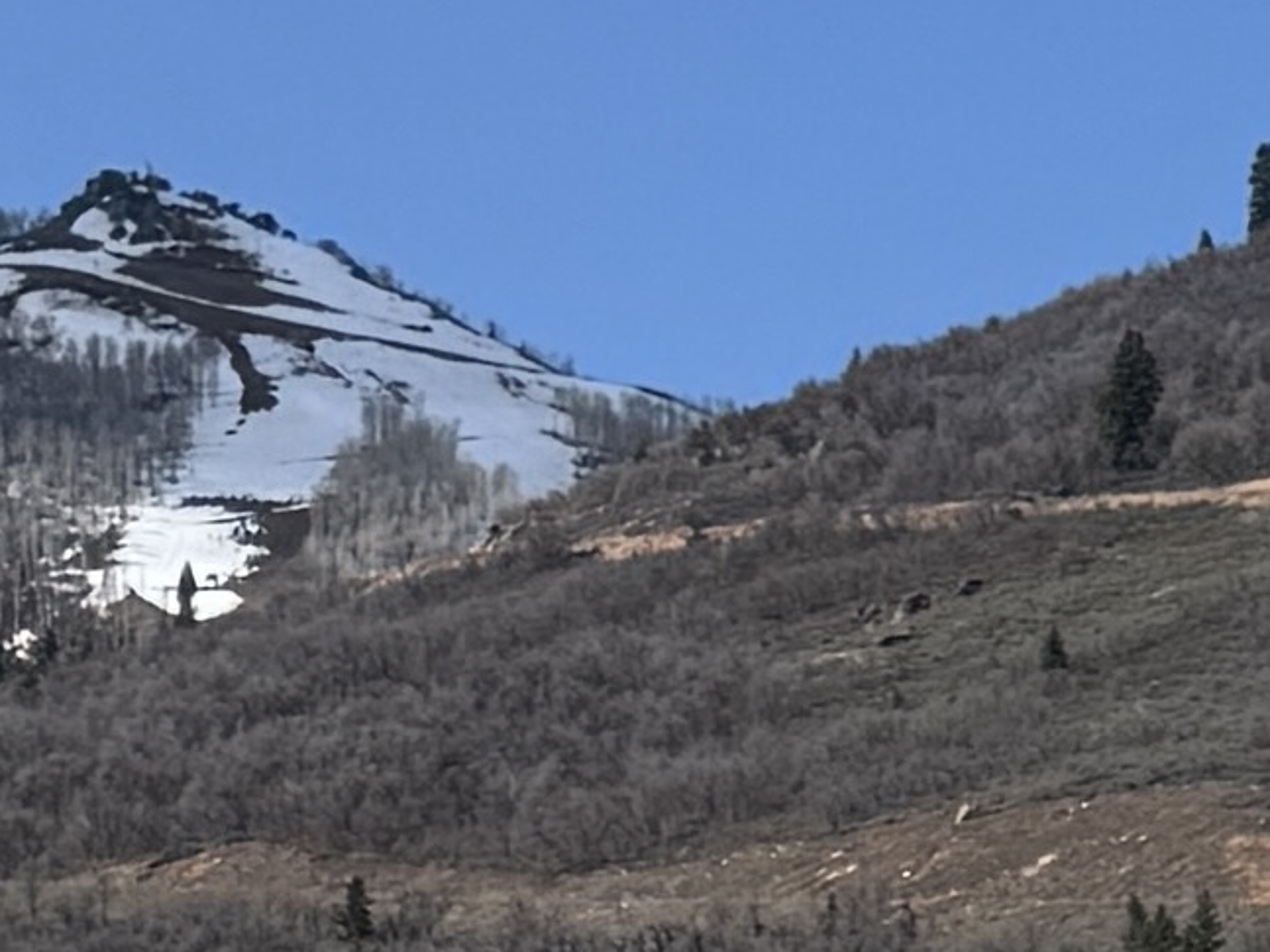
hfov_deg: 11.6
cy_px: 2537
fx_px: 5832
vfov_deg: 8.3
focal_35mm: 159
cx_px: 2173
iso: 80
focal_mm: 6.76
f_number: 1.78
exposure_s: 1/3802
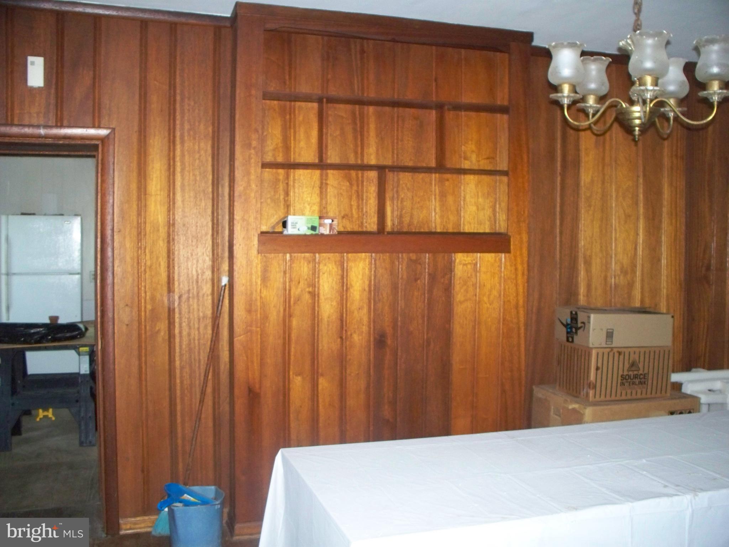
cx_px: 364
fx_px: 758
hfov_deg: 51.4
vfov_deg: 39.7
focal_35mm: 36
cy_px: 274
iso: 320
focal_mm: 7.54
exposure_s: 1/30
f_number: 2.8
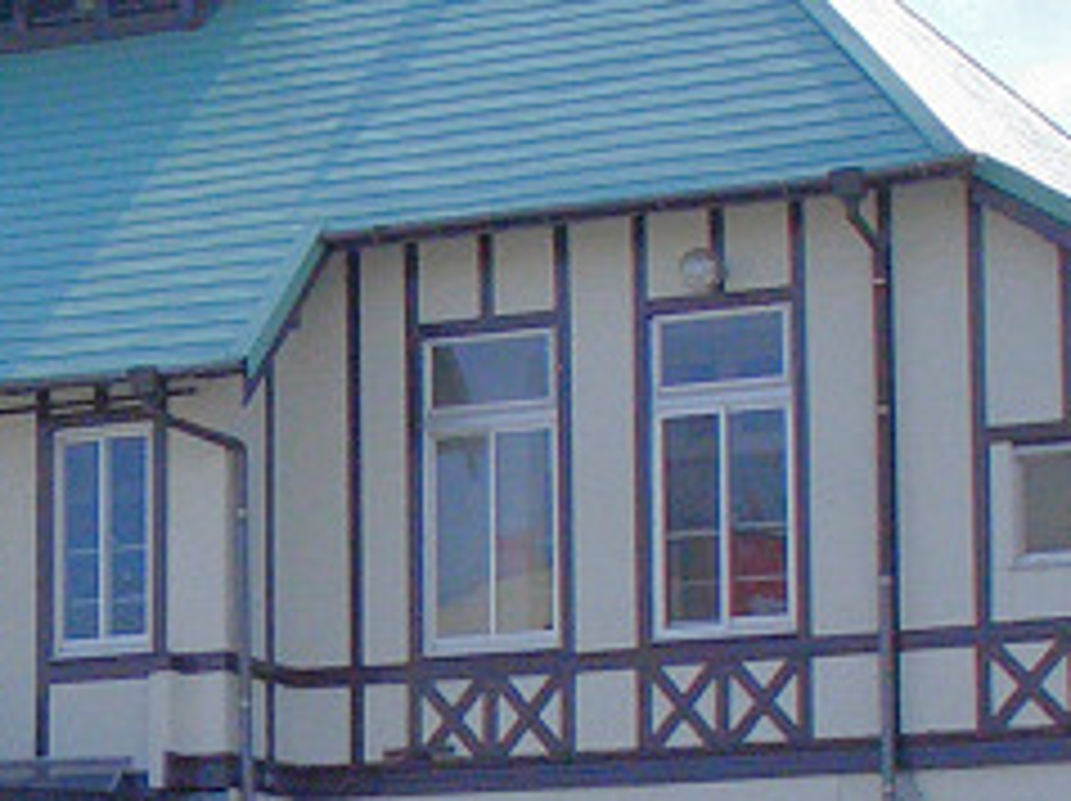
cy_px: 666
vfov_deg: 13.2
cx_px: 4
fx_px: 3431
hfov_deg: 17.3
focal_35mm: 111
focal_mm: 7.1
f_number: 5.6
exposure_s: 1/640
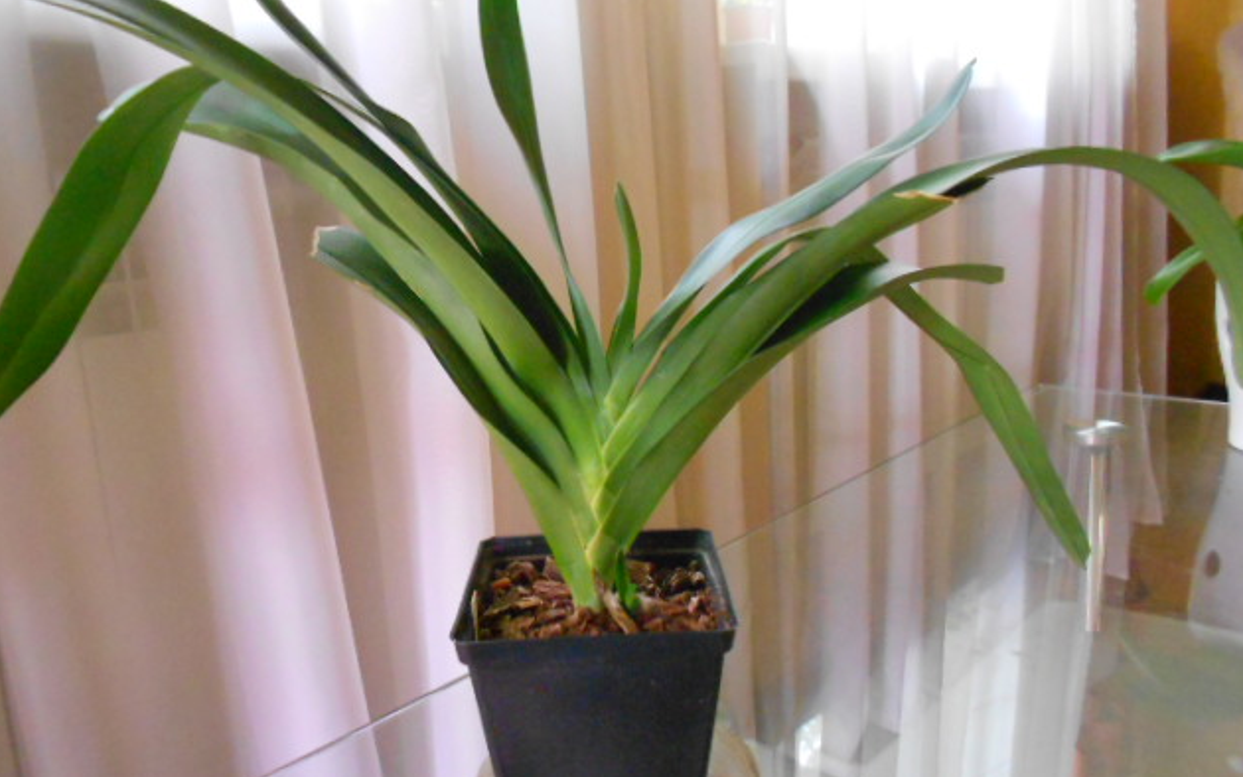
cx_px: 620
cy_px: 379
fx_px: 949
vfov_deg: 44.6
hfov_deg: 66.5
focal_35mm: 28
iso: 800
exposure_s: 1/5
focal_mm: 4.6
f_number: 3.2
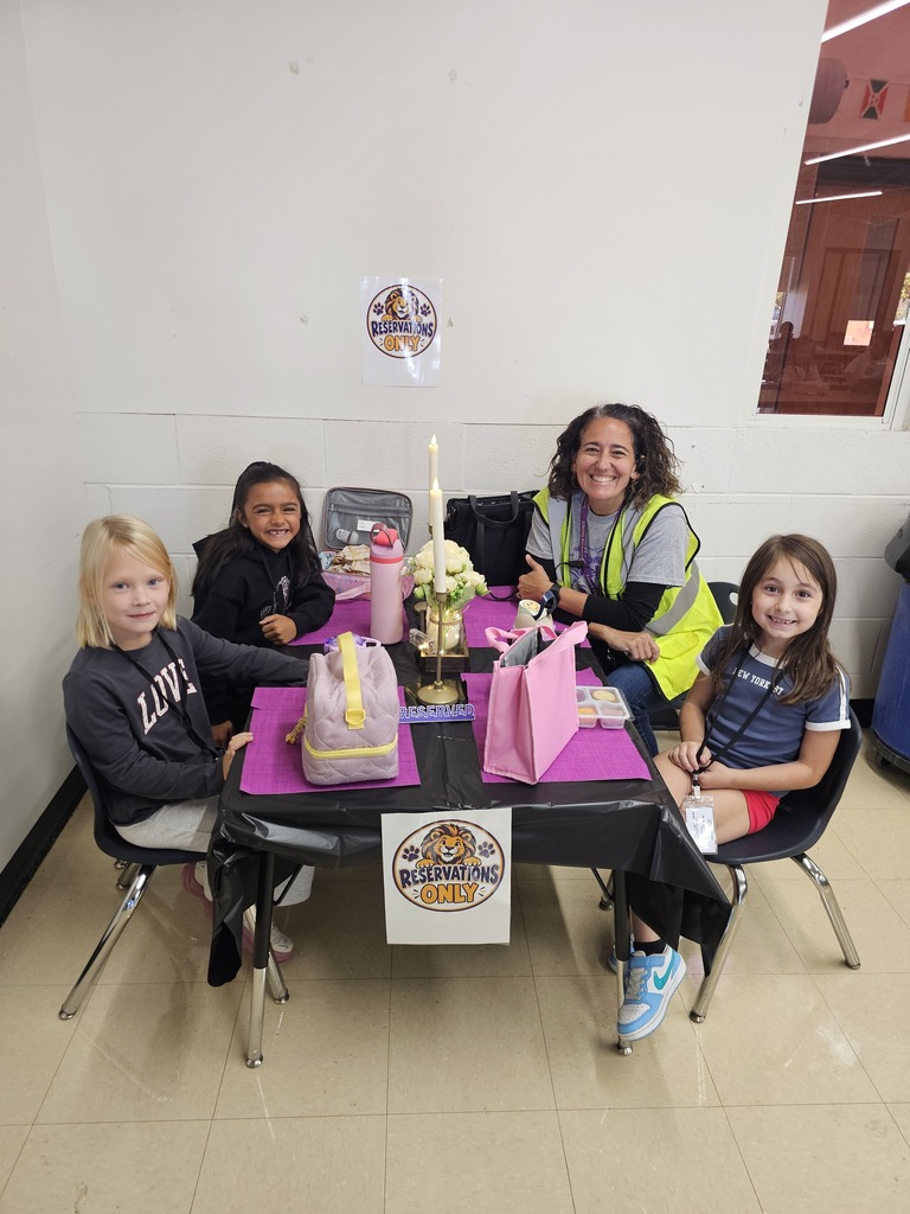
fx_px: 806
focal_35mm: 23
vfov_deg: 73.9
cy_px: 607
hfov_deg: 58.9
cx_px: 455
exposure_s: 1/120
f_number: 1.7
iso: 250
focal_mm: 6.3
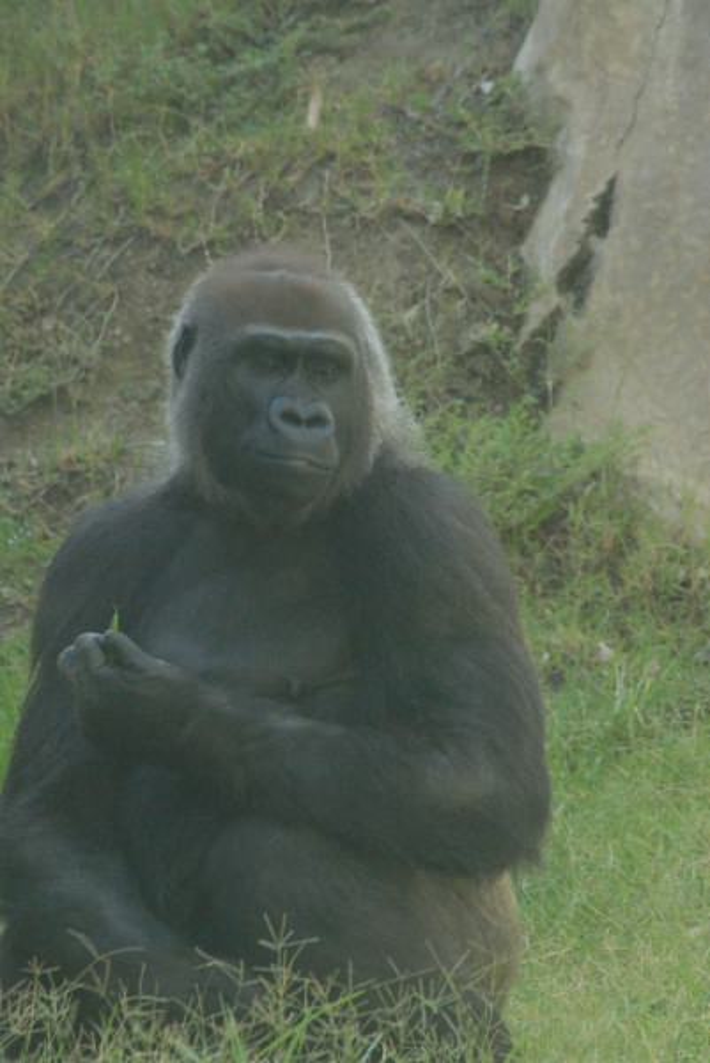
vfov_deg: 4.6
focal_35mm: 450
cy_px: 532
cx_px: 355
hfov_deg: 3.1
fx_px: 13288
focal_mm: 300
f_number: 13
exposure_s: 1/90
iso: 1600
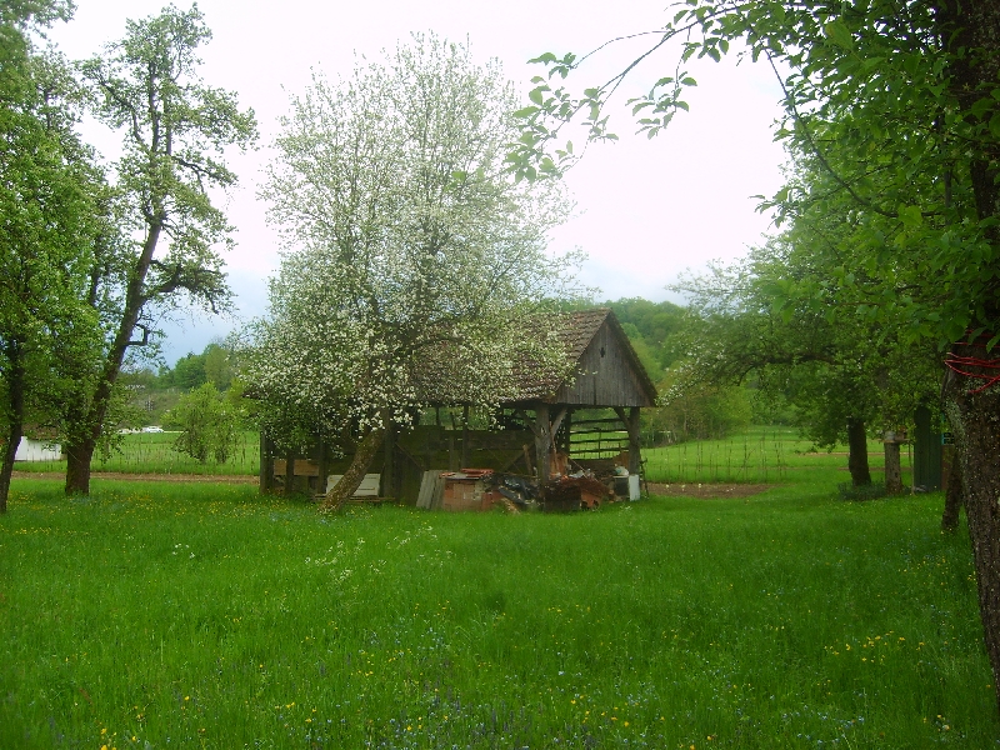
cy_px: 375
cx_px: 500
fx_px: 1011
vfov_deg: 40.7
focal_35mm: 35
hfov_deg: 52.6
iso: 50
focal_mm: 5.8
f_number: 2.8
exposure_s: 1/90
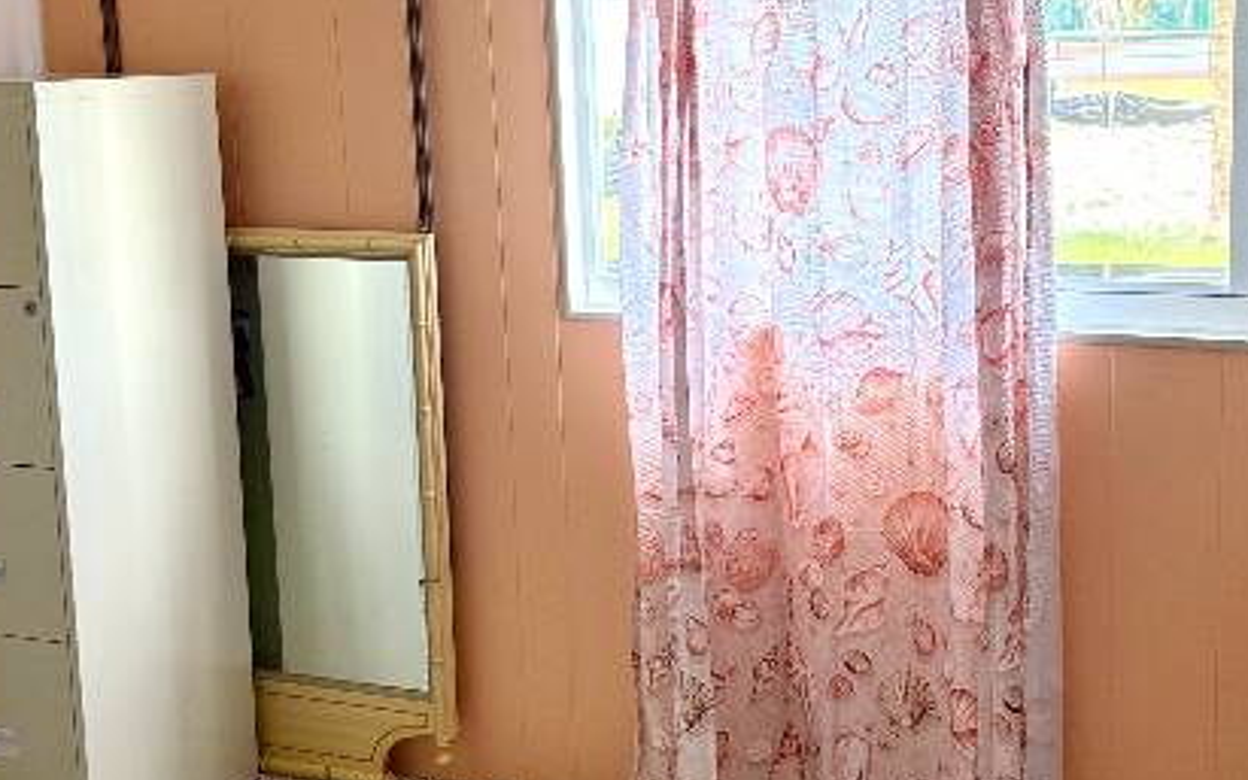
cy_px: 354
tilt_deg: -10.3
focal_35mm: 57
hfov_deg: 35.6
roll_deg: +2.1
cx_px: 714
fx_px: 1939
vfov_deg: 22.7
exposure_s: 1/138
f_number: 1.6
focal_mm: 5.96
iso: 125
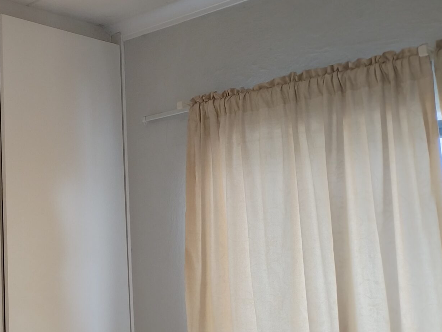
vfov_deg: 27.0
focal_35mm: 54
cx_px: 18
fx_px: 689
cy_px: 189
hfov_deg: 33.1
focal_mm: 4.25
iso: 355
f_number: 1.8
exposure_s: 1/25
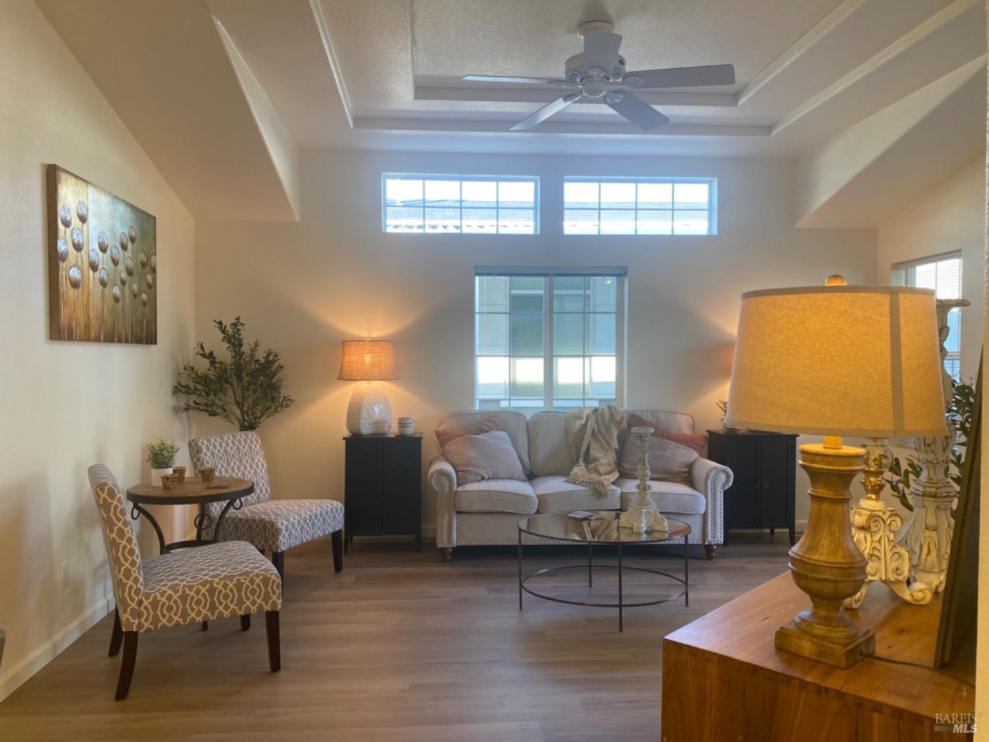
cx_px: 494
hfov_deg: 67.3
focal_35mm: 26
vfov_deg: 53.1
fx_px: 743
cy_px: 371
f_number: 1.8
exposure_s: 1/120
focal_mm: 4.25
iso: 100
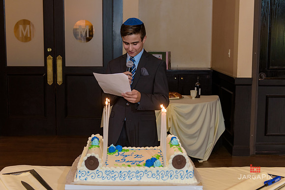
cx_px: 142
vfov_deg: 27.0
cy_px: 95
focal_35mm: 50
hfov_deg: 39.6
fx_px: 396
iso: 1600
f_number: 3.2
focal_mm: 50
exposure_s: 1/160
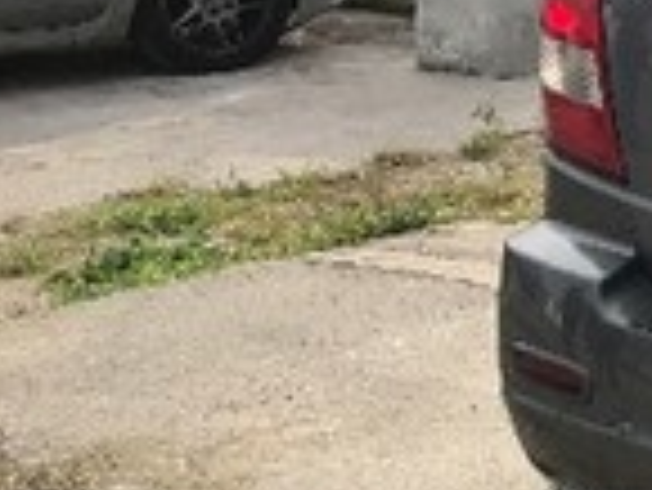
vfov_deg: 12.7
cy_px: 49
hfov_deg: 14.2
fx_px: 2187
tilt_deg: -7.2
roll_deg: -1.5
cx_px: 1304
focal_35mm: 116
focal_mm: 3.99
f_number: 1.8
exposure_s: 1/2128
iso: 20
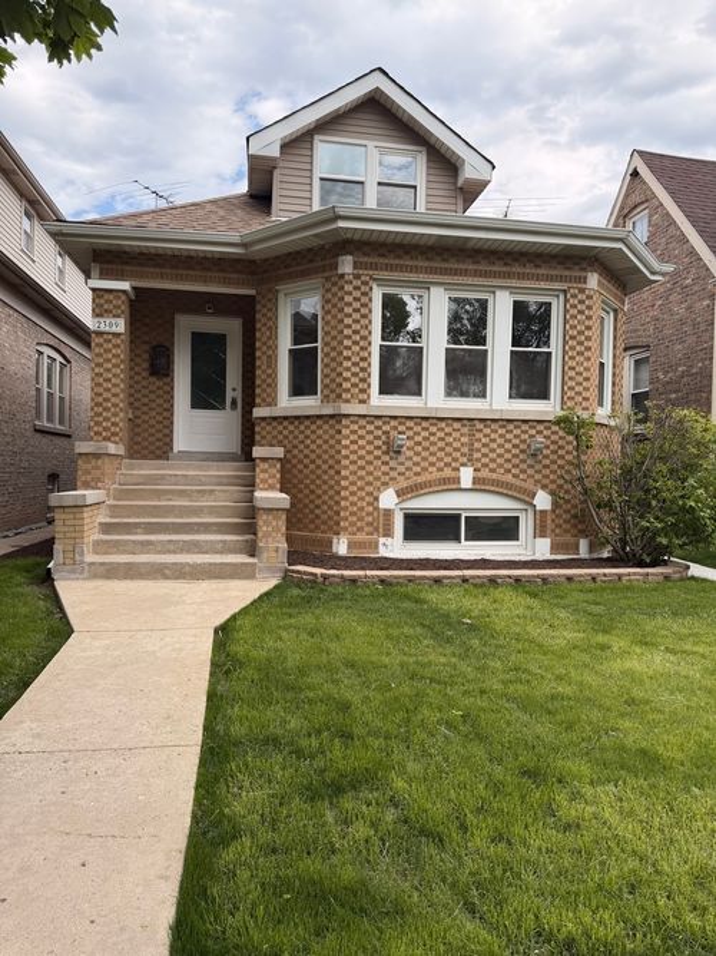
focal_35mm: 24
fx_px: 662
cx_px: 358
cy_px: 478
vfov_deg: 71.6
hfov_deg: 56.8
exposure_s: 1/2445
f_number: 1.78
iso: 100
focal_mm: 6.76
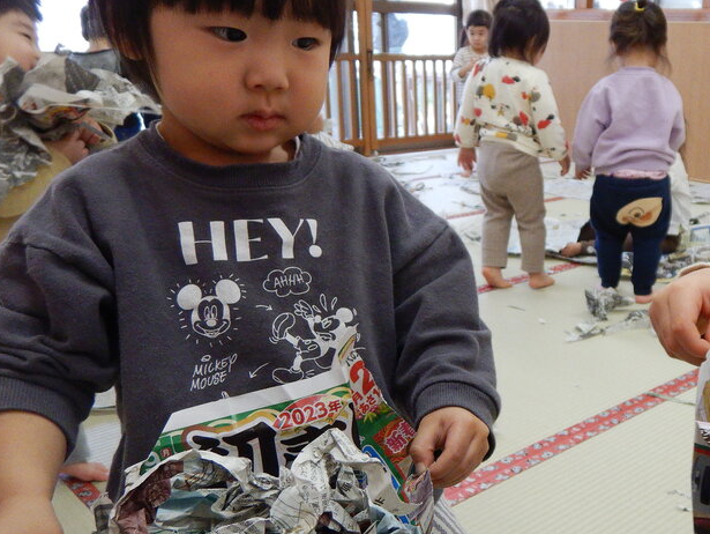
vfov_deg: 36.8
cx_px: 567
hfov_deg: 45.4
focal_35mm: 39
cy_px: 284
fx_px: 800
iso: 125
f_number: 2.8
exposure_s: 1/40
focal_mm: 4.3
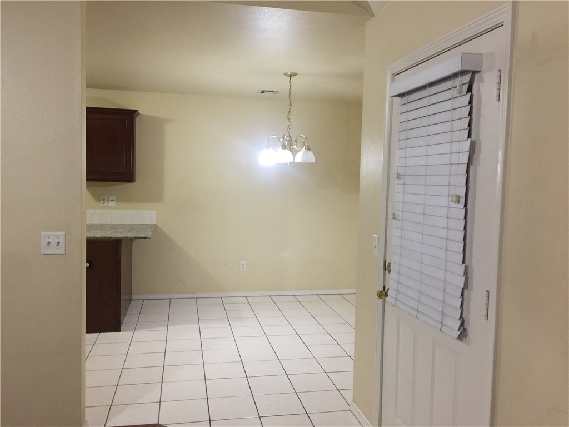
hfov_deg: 61.7
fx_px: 477
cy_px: 214
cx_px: 284
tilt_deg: -4.7
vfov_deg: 48.2
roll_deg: -0.2
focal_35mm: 29
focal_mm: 4.15
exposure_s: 1/10
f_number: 2.2
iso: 125
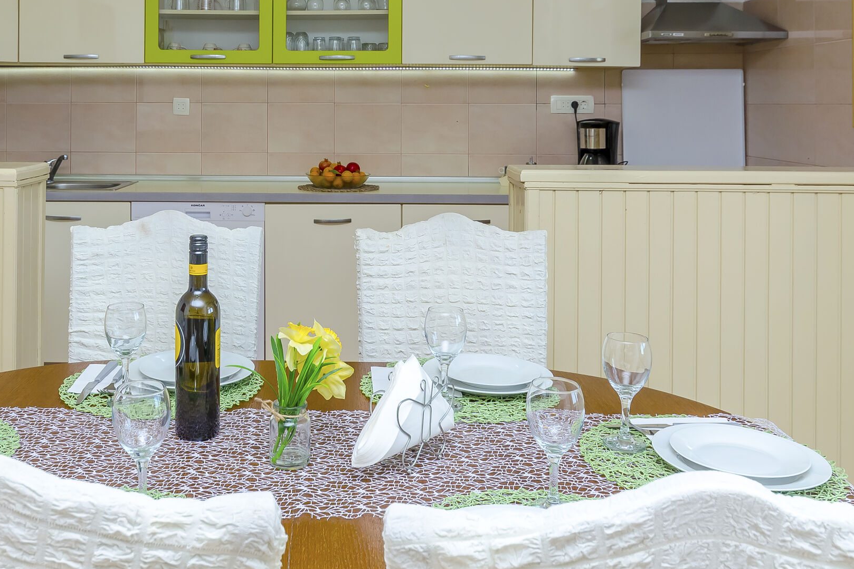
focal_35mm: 39
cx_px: 320
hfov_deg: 49.2
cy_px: 96
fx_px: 922
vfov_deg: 33.1
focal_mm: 15
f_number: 7.1
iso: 160
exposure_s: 1/100
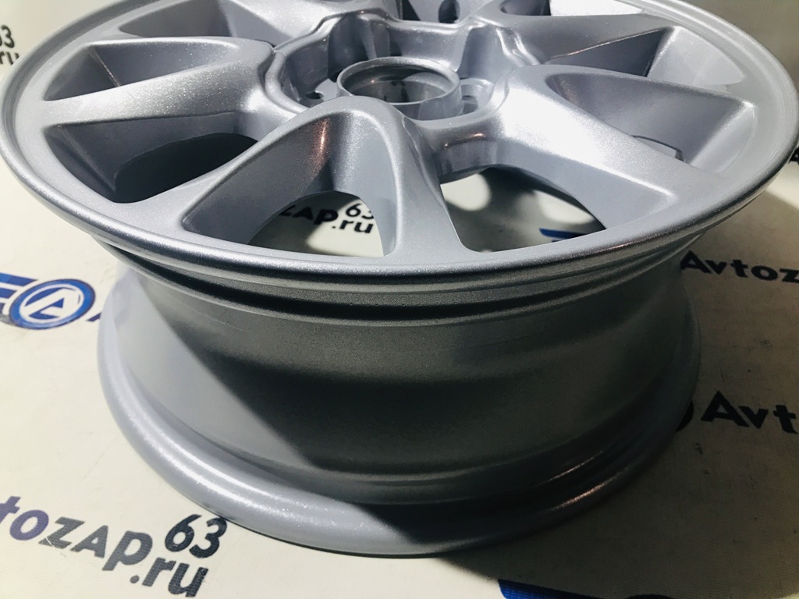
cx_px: 400
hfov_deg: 63.4
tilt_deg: -40.4
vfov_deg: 49.7
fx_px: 646
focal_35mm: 28
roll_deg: -2.1
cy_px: 300
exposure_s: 1/33
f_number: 1.8
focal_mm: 3.99
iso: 25
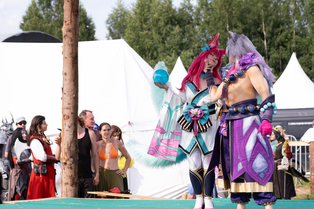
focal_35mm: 108
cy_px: 104
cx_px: 189
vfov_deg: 12.7
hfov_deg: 18.9
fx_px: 942
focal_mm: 55
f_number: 4
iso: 320
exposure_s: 1/1000
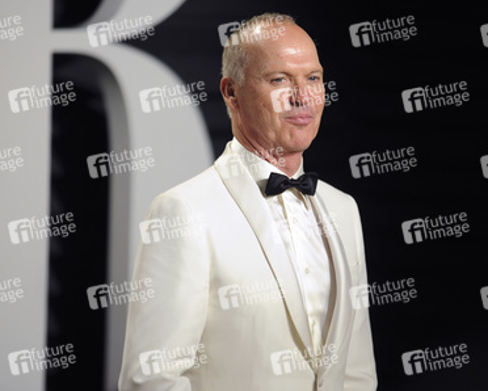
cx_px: 269
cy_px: 196
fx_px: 3280
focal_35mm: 227
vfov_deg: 6.8
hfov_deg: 8.5
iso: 800
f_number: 2.8
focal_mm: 200
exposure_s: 1/320
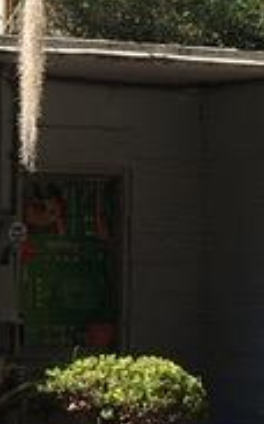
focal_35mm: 215
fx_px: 2481
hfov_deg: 5.8
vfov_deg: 9.8
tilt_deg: +2.6
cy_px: 234
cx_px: -396
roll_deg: -0.7
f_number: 2.2
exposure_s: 1/330
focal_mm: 4.15
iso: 25
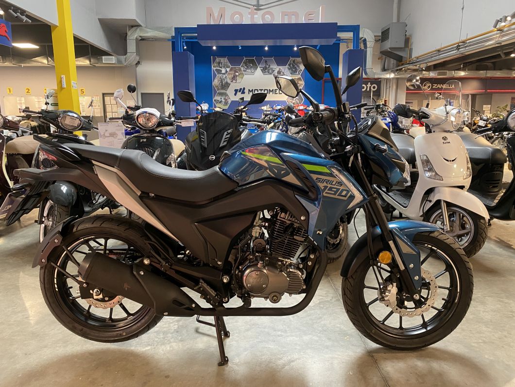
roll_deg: -0.1
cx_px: 258
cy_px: 194
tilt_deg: -11.4
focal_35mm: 26
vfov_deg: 53.1
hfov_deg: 67.3
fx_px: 387
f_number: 1.8
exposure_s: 1/50
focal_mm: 4.25
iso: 320
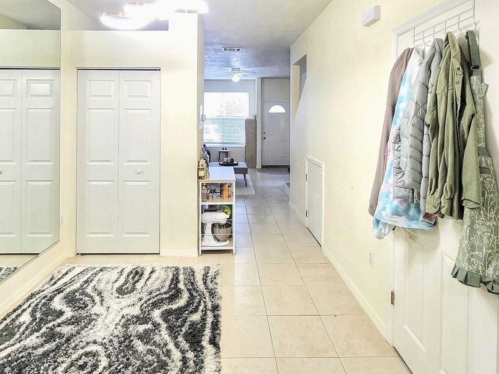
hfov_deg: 84.5
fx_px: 274
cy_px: 120
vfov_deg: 66.5
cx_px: 228
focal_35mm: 19
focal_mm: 2.2
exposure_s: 1/60.2
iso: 200
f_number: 2.2
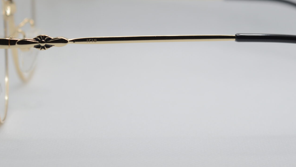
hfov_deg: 12.3
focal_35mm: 175
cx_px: 178
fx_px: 1374
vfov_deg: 6.9
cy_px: 35
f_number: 5.6
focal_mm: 55
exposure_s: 1/125
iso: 250
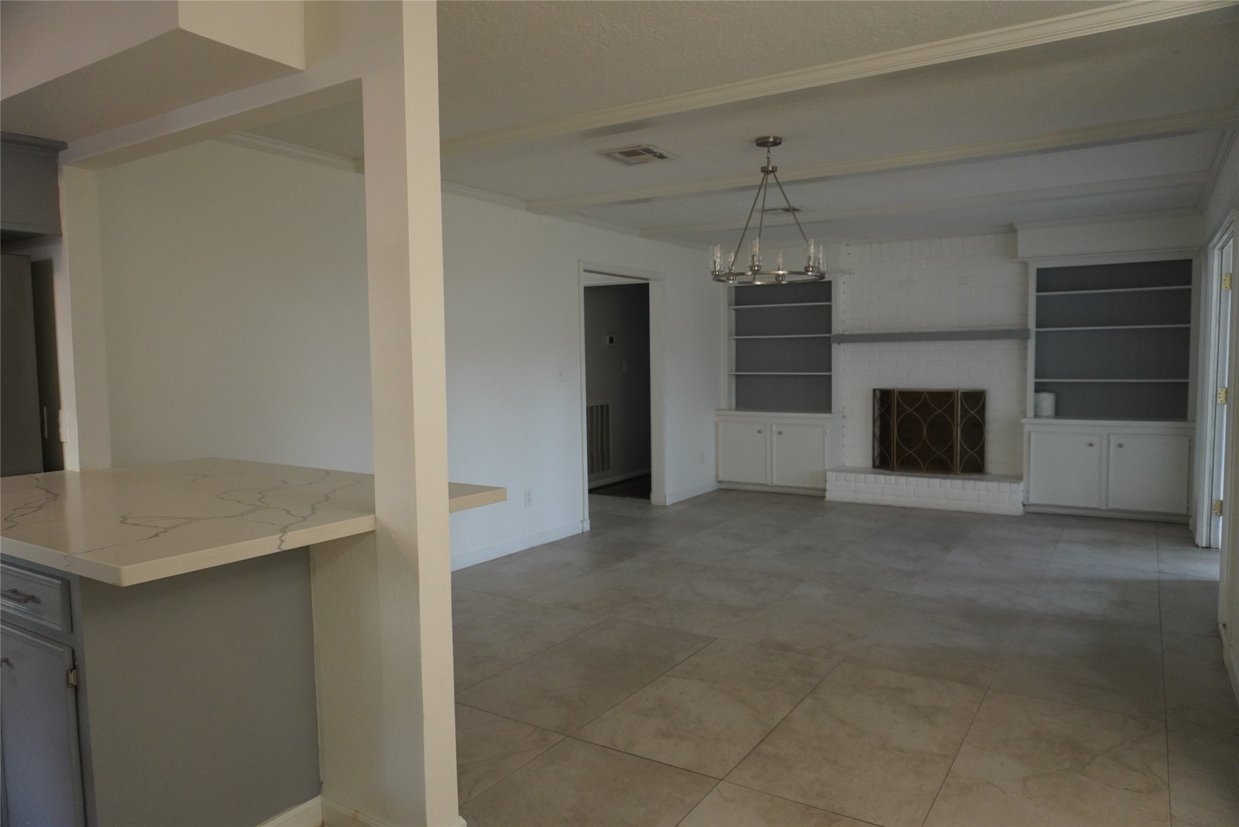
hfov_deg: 73.7
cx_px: 620
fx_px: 826
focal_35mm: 24
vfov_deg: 53.2
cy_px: 414
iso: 1250
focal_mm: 16
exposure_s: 1/160
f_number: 4
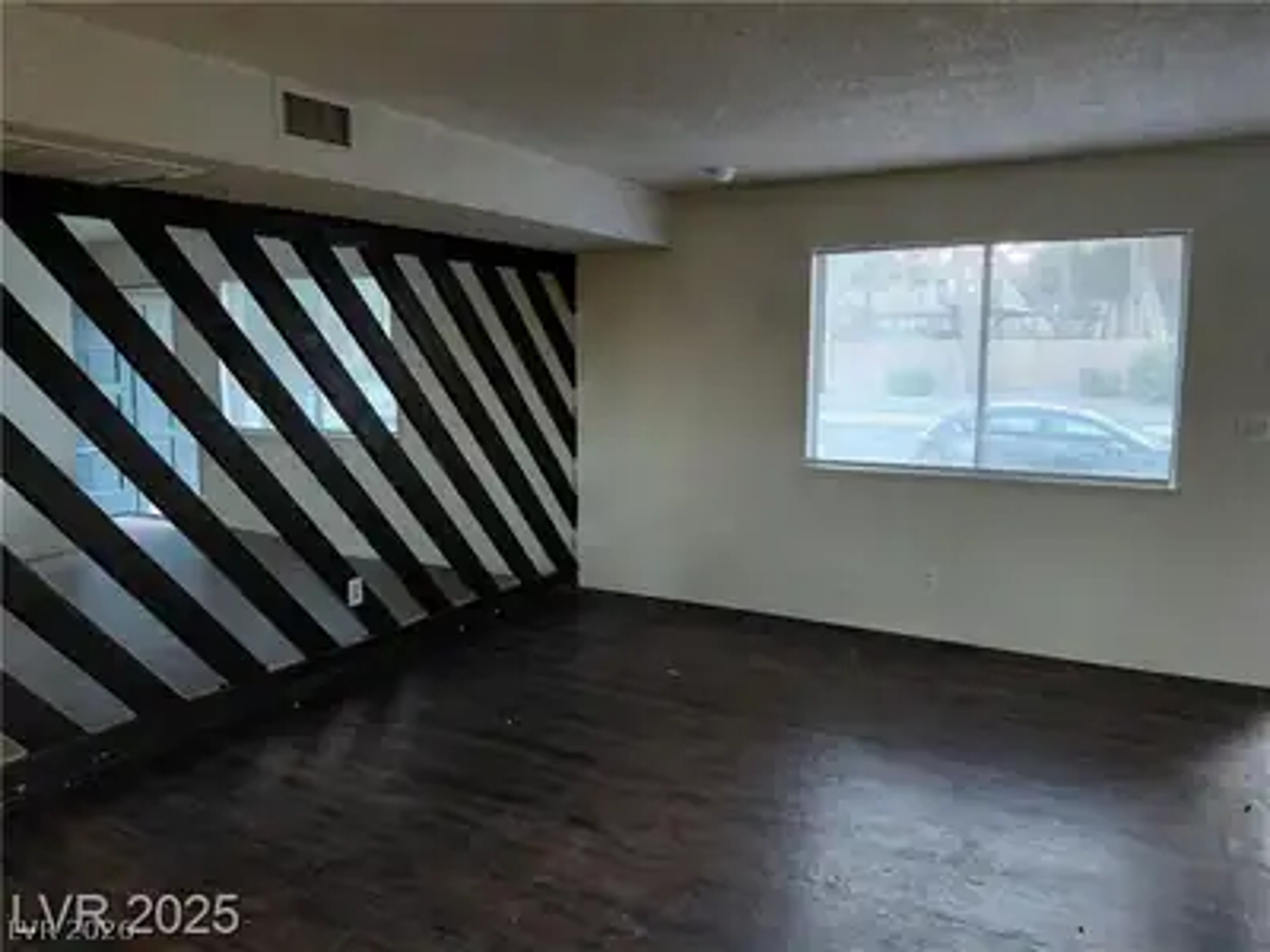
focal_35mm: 25
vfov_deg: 54.9
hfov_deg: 69.4
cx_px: 635
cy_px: 476
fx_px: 917
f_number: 1.8
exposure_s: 1/60
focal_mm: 4.69
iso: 200
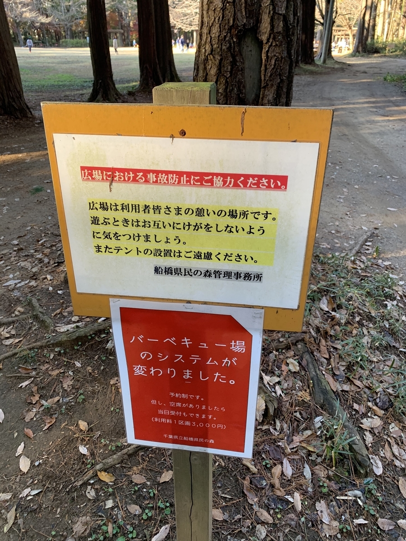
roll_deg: -0.6
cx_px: 203
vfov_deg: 67.3
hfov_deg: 53.1
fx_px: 407
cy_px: 270
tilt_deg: -29.1
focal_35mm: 26
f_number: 1.8
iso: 64
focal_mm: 4.25
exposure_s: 1/122
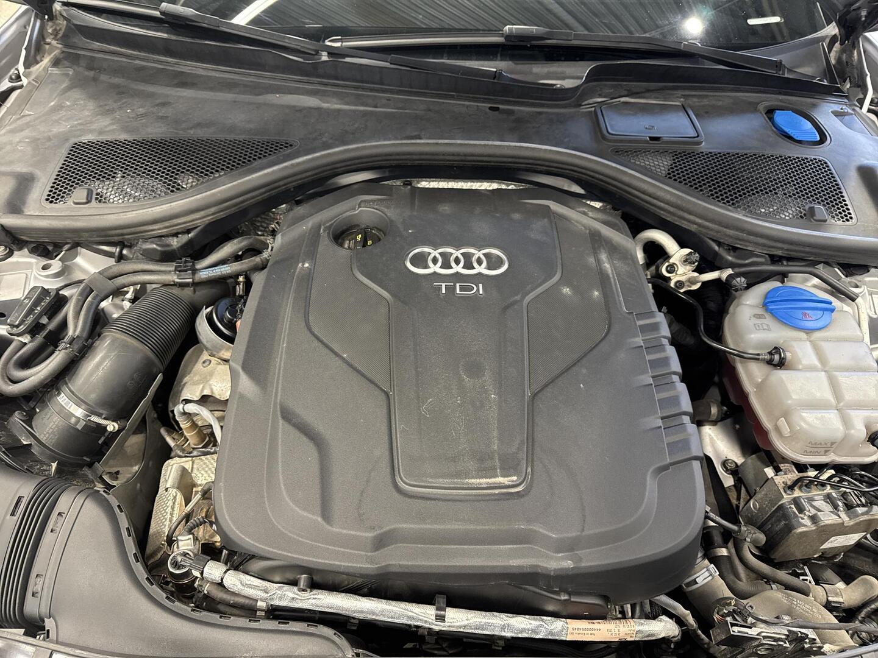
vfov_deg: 56.8
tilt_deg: -45.0
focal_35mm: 24
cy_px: 329
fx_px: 609
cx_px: 439
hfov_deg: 71.6
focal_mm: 6.76
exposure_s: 1/50
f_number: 1.78
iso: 250
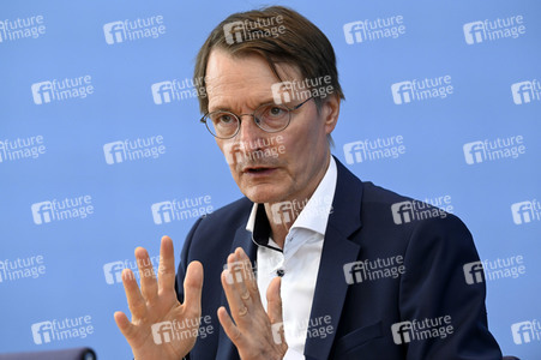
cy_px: 180
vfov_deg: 6.9
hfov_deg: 10.3
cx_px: 270
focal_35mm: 200
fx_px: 3003
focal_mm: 200
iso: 3200
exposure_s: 1/1000
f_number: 5
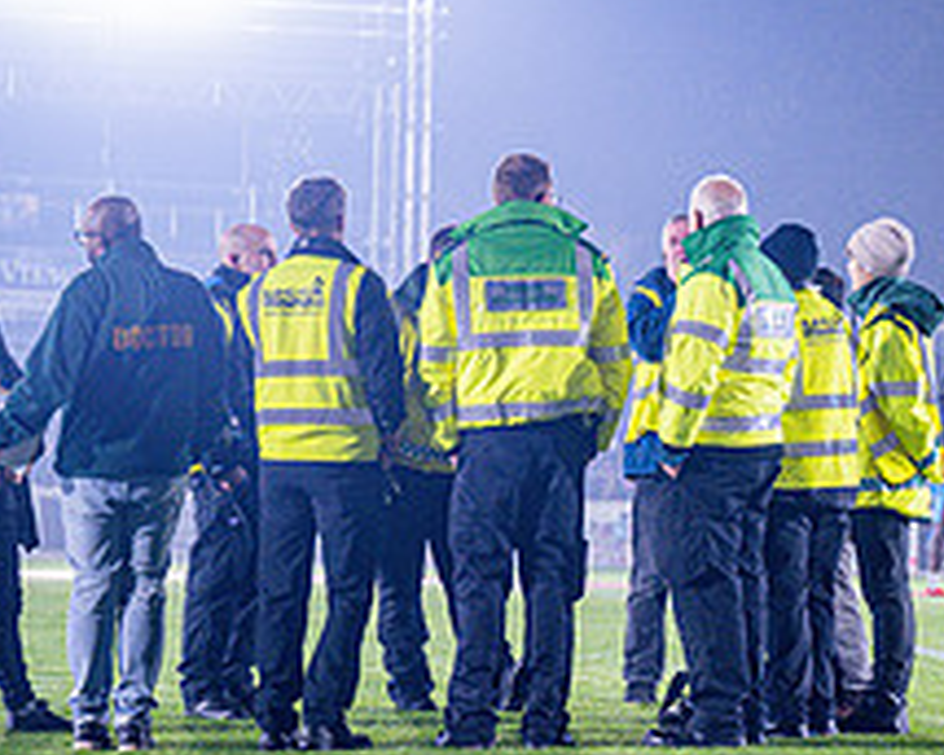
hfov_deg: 10.1
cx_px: 971
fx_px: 5280
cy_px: 735
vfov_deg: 8.1
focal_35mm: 189
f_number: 2.8
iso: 1000
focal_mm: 70
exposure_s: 1/160
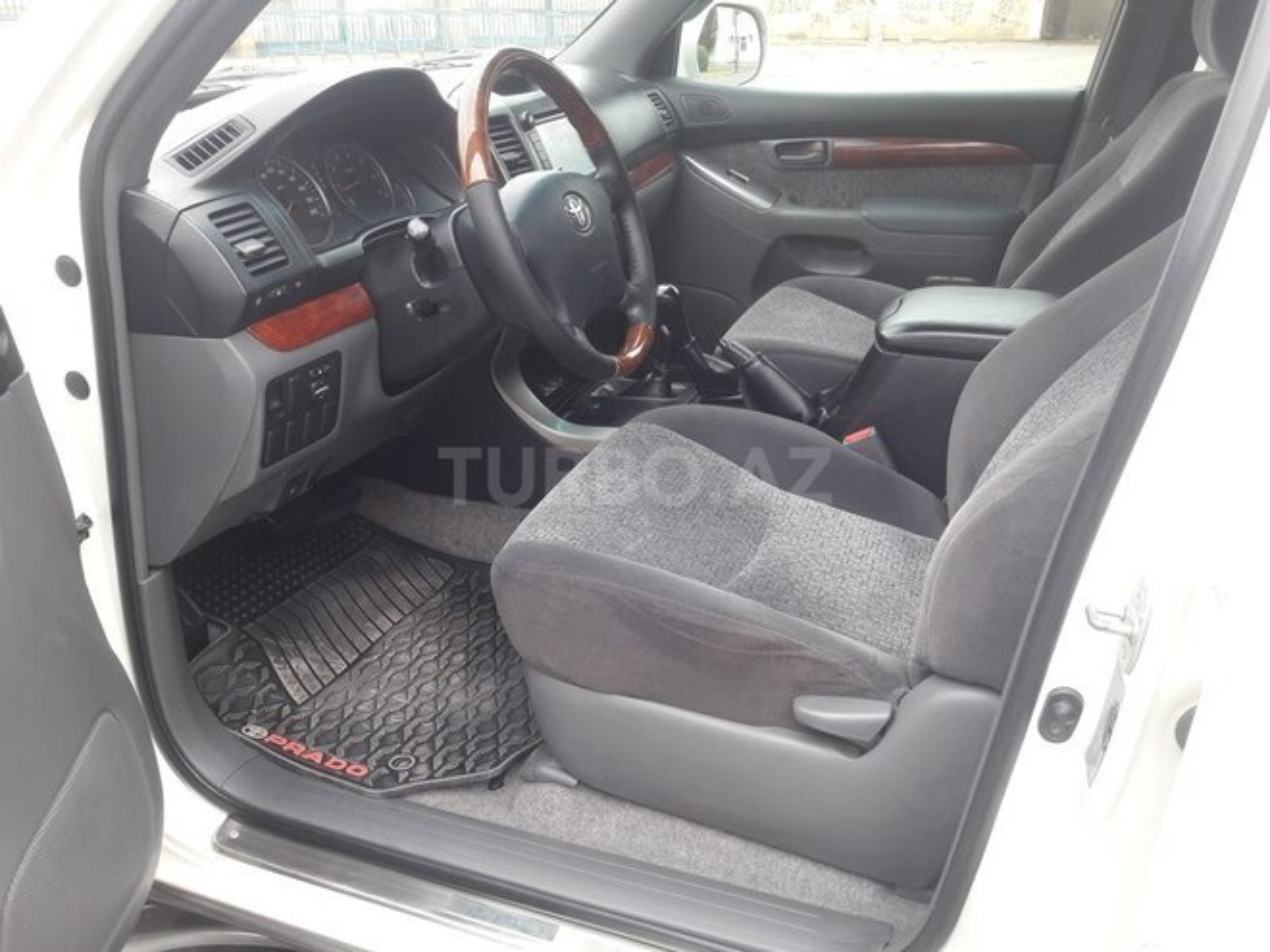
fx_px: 1027
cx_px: 635
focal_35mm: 28
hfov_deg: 63.4
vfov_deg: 49.7
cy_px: 476
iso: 40
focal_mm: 3.7
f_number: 1.9
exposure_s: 1/128
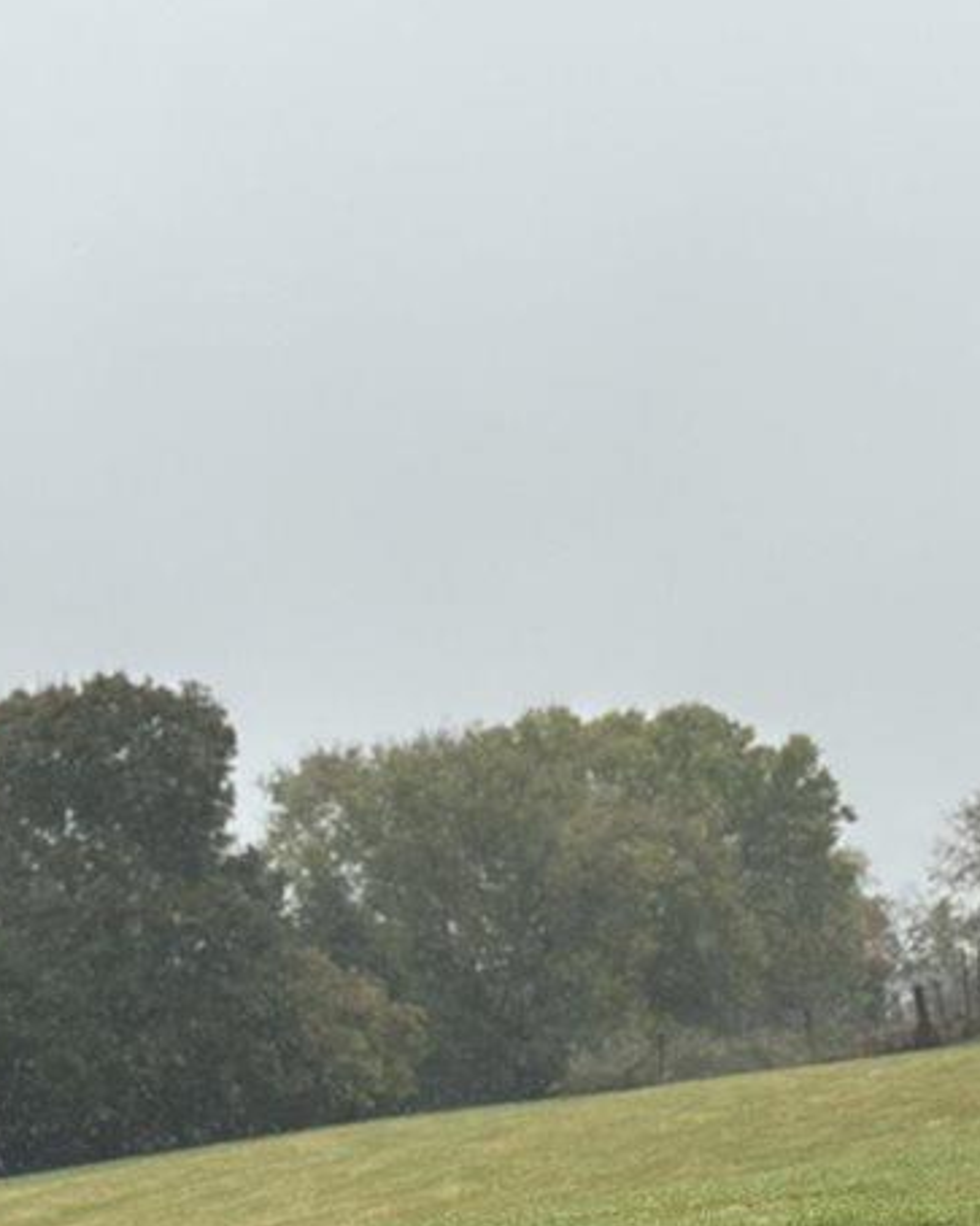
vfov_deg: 14.4
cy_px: 1210
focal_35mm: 132
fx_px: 4787
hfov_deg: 11.5
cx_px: 1088
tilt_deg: -2.8
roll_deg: +1.3
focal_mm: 6.86
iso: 100
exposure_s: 1/2532
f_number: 1.78
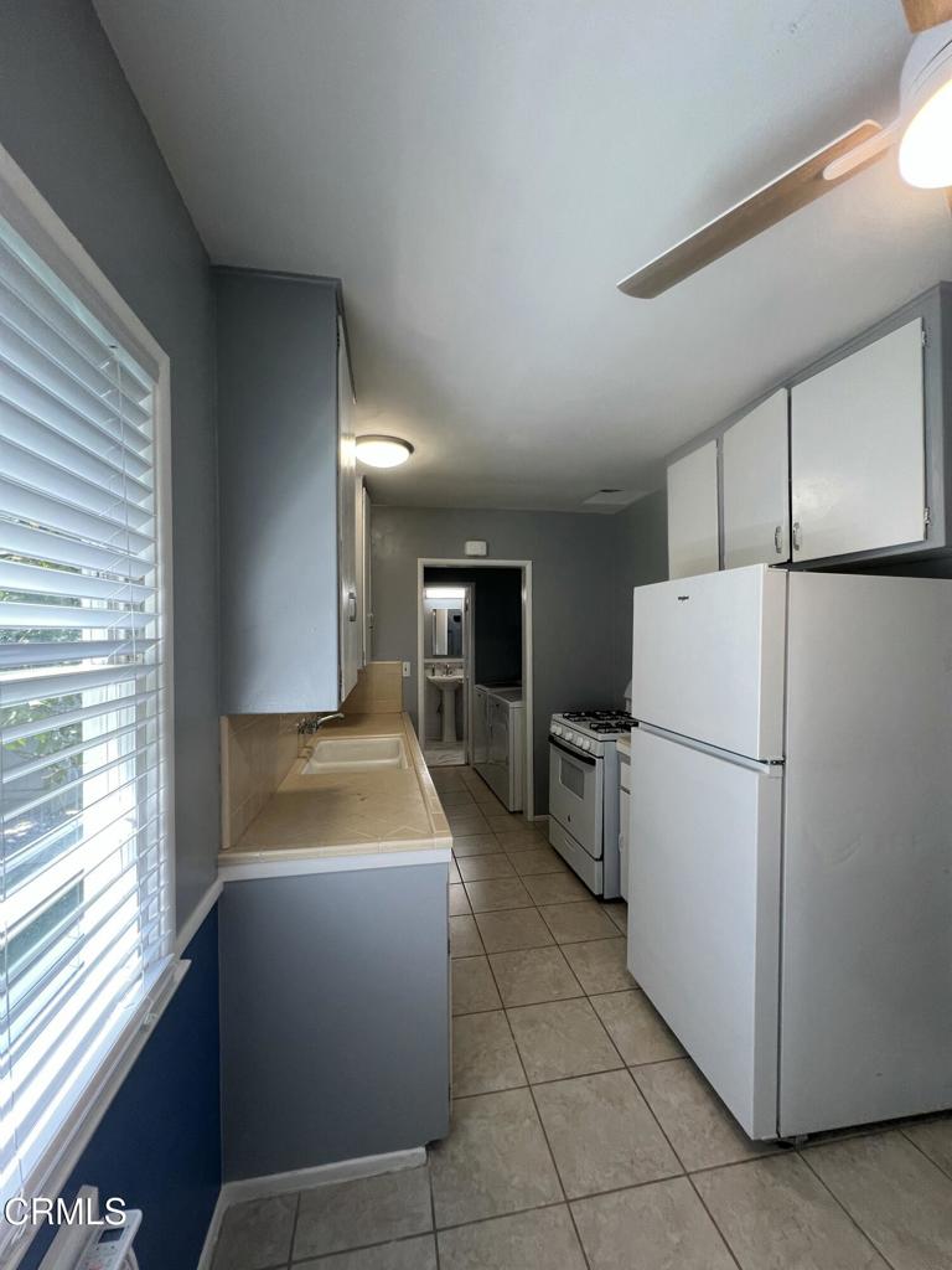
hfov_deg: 89.9
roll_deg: +0.0
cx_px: 476
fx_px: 477
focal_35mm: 13
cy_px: 635
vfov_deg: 106.2
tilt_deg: +0.9
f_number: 1.8
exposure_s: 1/125
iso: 125
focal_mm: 1.57
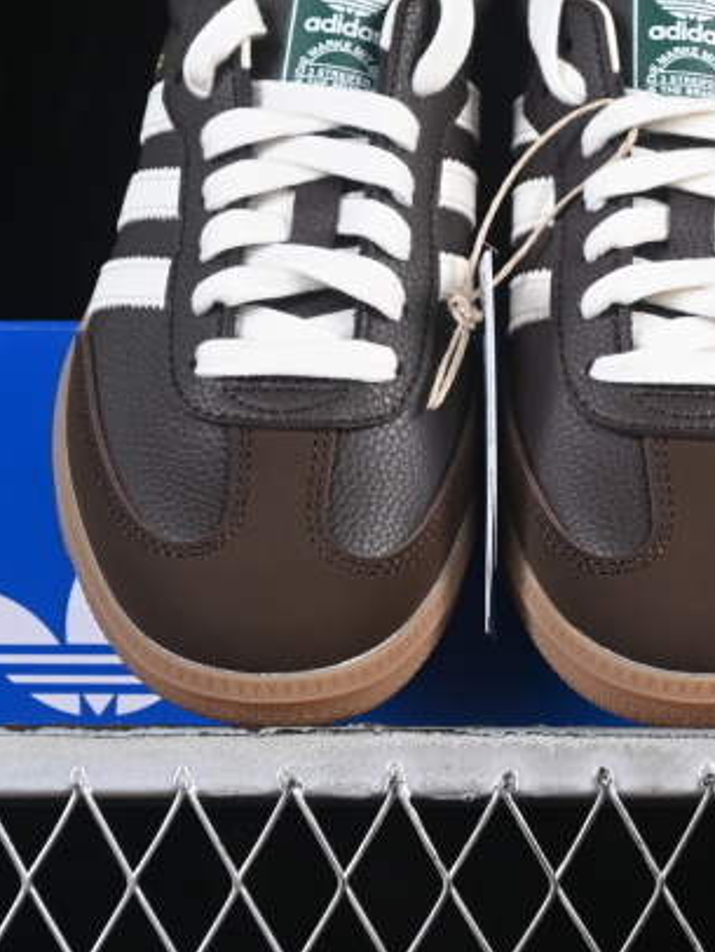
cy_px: 341
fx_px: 3907
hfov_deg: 10.4
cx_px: 483
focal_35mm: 142
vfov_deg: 13.9
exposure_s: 1/50
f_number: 6.3
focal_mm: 50
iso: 160
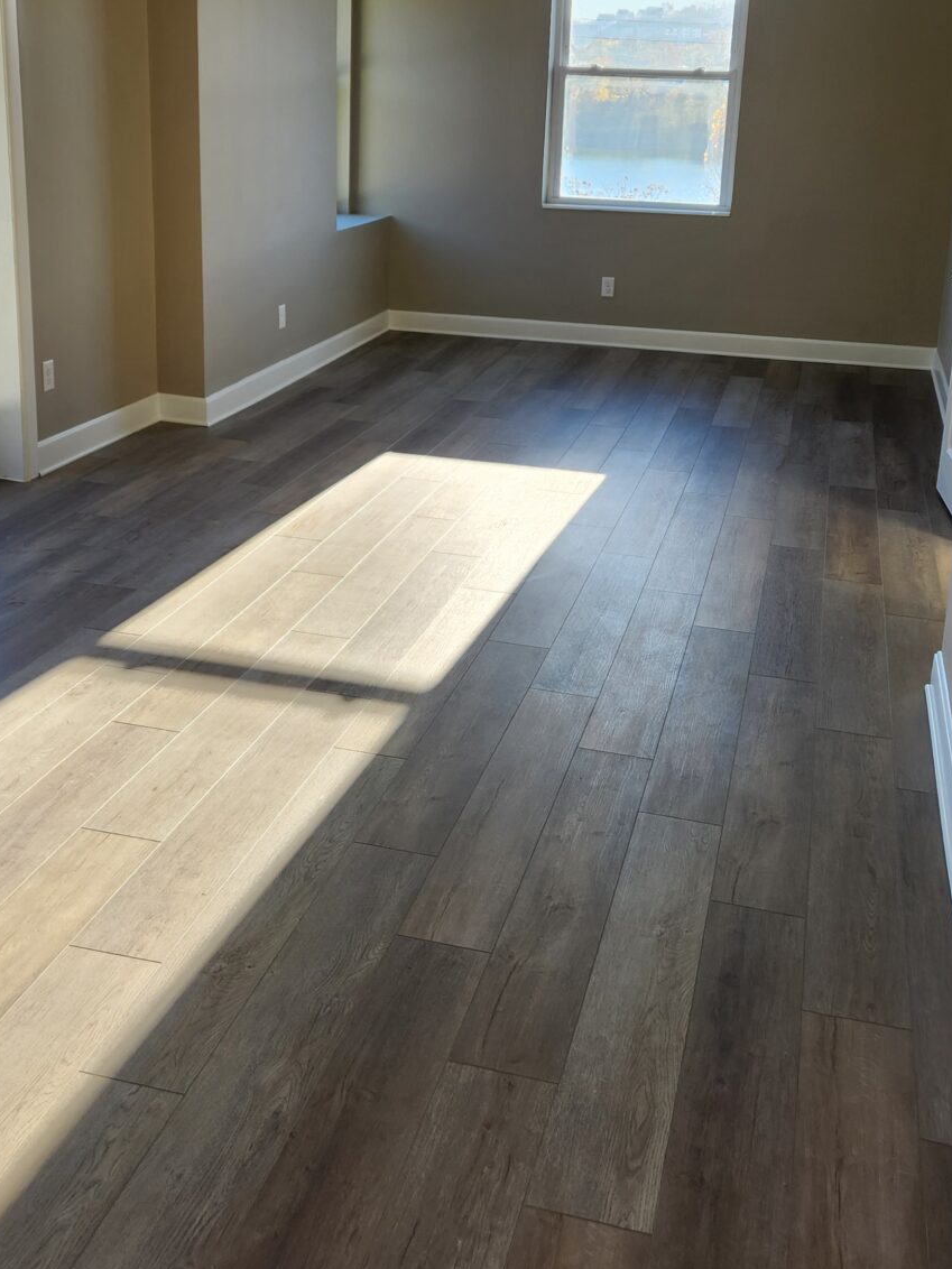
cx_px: 471
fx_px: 1430
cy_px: 465
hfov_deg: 36.8
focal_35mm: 39
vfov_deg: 47.4
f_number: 1.8
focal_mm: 5.4
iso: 20
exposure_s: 1/180
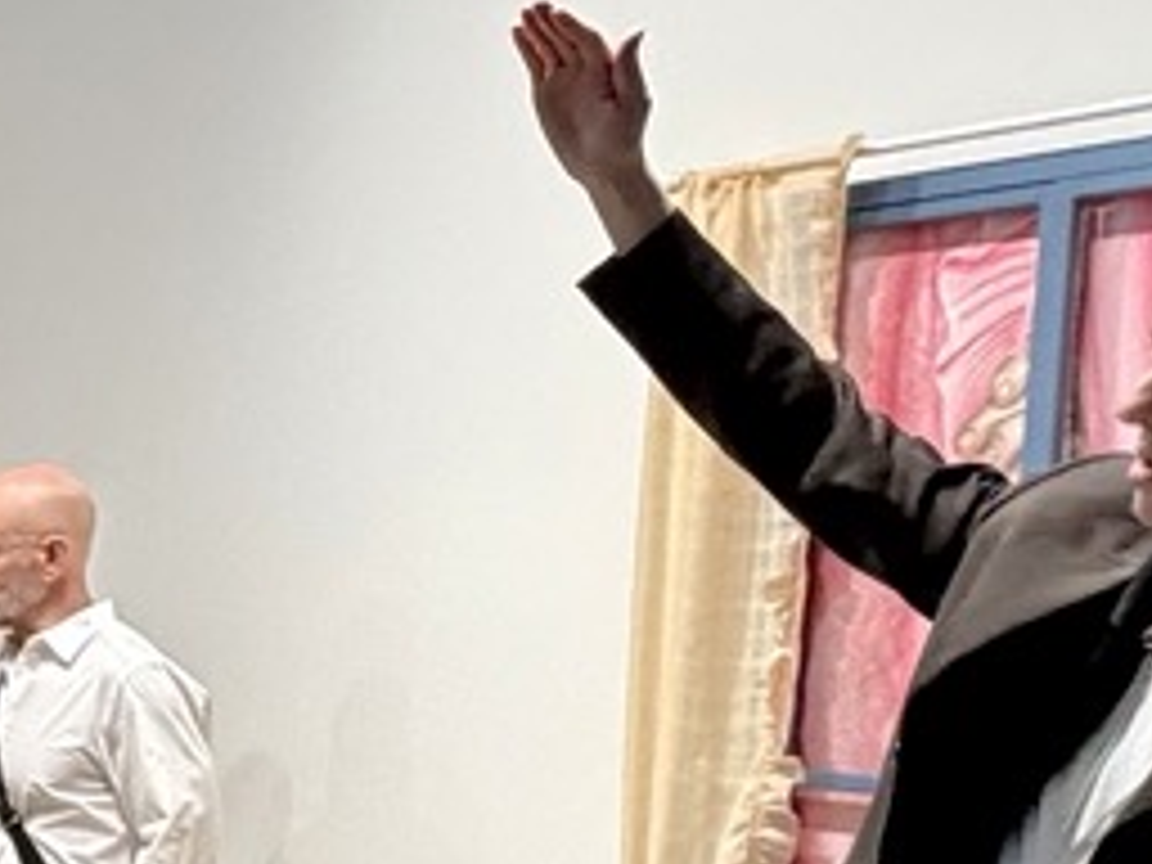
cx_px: -688
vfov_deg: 17.7
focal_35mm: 82
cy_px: 817
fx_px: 2729
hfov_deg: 19.8
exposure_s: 1/100
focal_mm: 2.22
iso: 125
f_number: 2.2
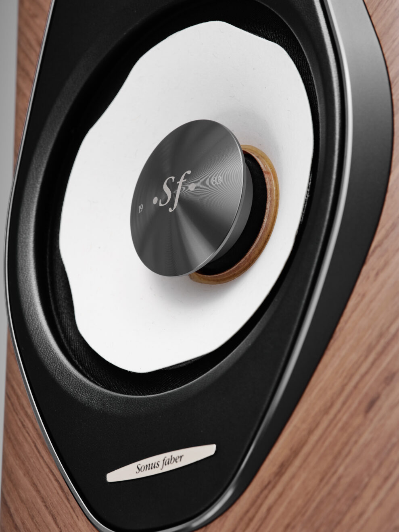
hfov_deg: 15.6
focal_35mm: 95
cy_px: 266
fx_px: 1460
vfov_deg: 20.7
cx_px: 200
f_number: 16
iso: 200
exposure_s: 1/125
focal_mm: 120
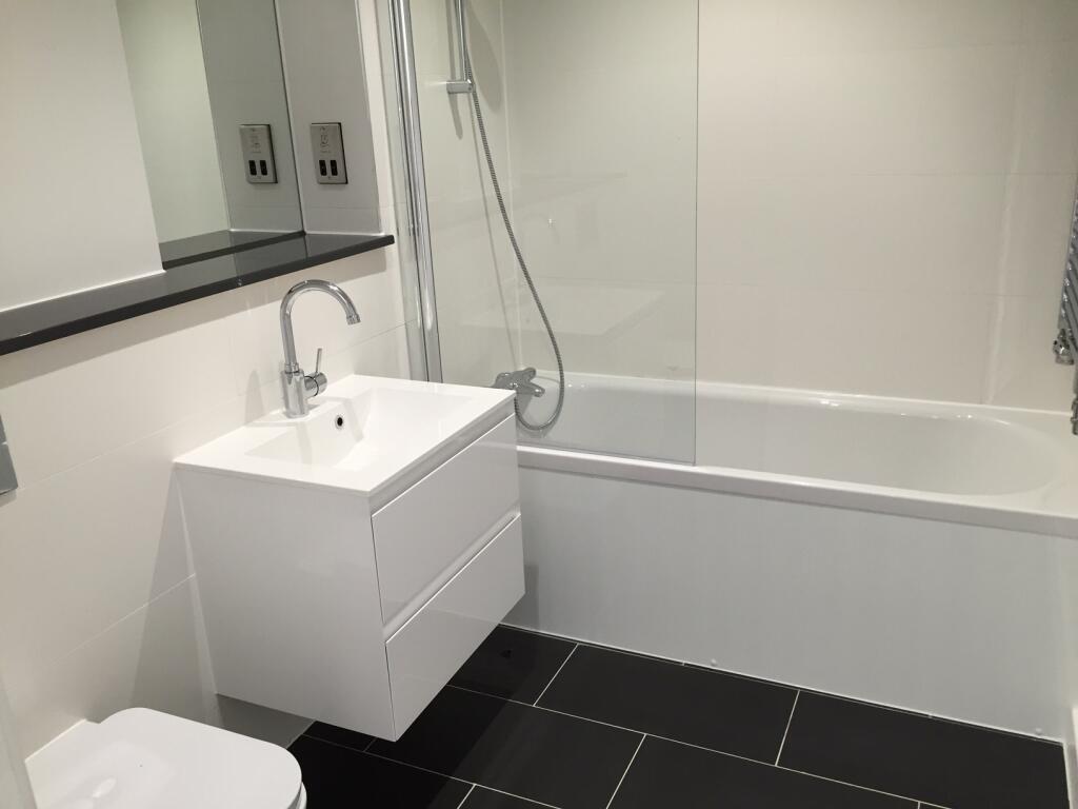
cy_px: 404
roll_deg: +1.2
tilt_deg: -19.0
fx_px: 903
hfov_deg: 61.7
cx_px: 539
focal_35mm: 29
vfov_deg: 48.2
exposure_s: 1/33
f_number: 2.2
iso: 50
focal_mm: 4.15
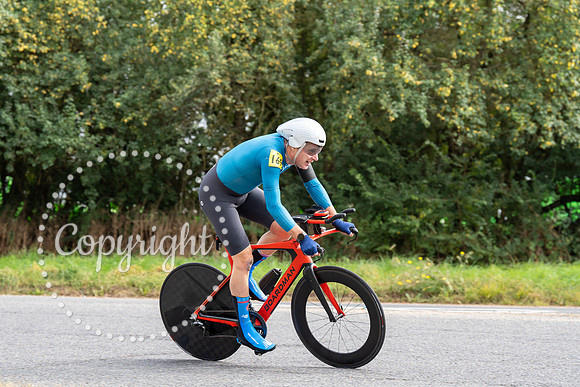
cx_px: 290
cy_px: 194
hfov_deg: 21.5
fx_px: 1531
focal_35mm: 95
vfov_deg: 14.4
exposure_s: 1/1000
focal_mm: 95
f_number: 4
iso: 500
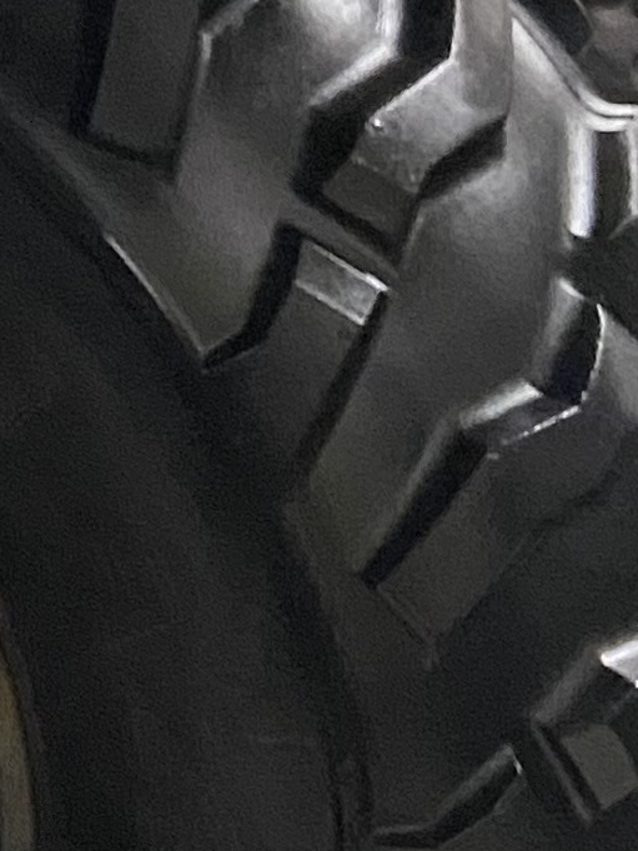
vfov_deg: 12.7
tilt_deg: -11.7
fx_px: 3783
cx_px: -984
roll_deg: -2.8
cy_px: 50
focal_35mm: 154
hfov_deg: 8.6
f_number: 1.8
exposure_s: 1/30
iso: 800
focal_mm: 4.25
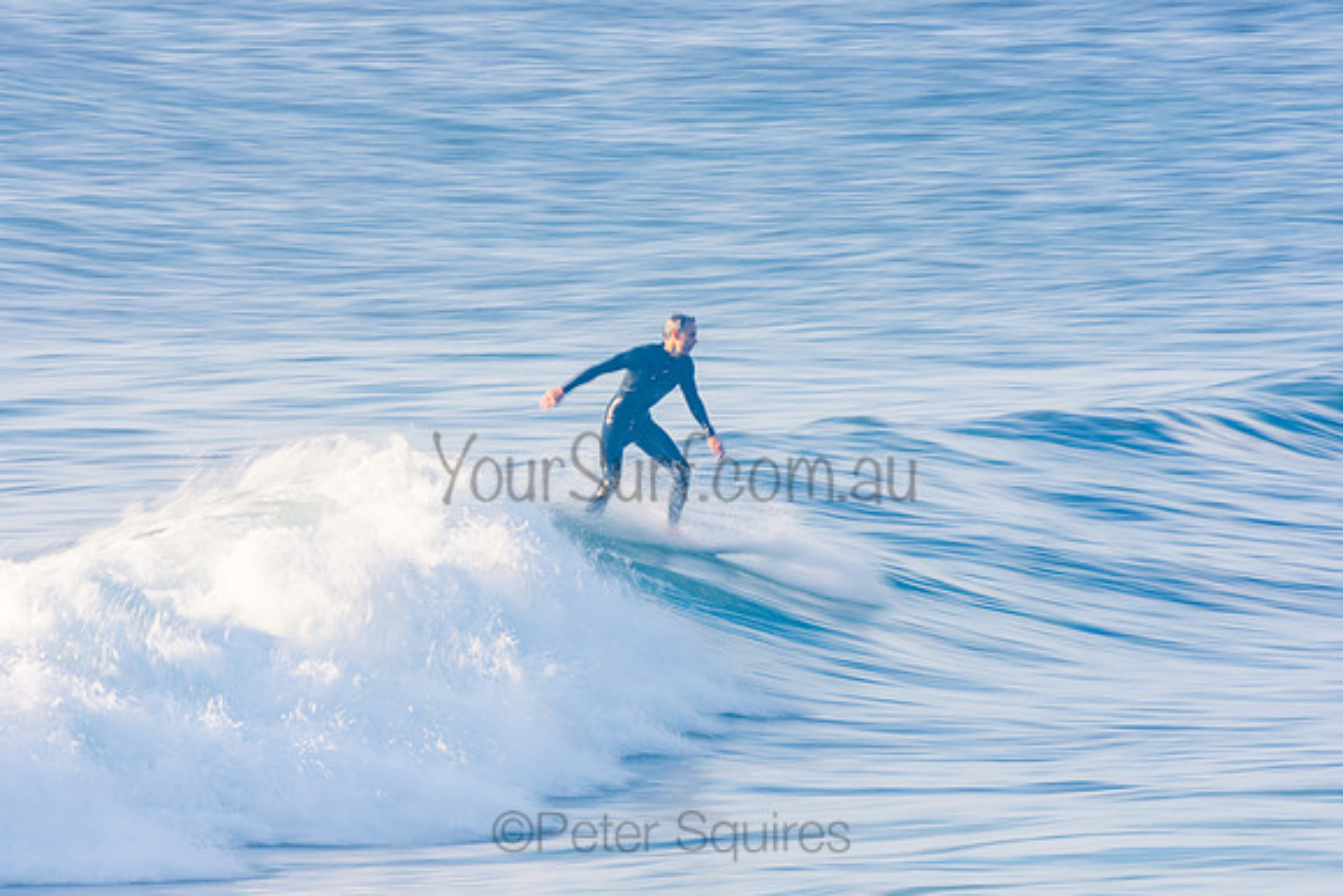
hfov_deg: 3.3
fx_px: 23184
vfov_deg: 2.2
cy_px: 448
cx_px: 672
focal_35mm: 621
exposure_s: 1/25
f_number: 22
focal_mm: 400
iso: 100
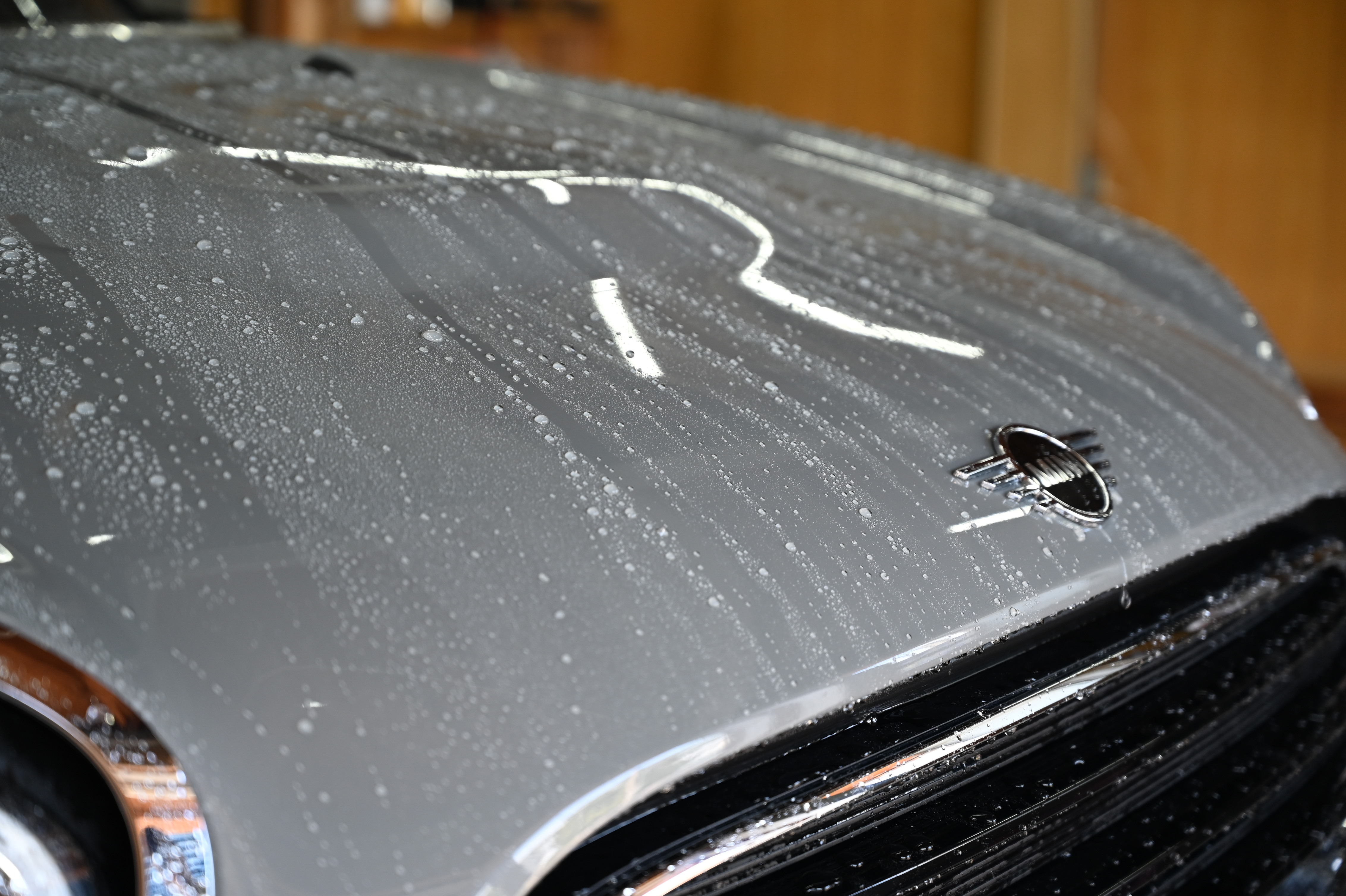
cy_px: 448
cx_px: 673
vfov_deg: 19.4
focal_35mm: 70
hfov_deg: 28.9
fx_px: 2616
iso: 500
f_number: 4
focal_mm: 70
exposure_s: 1/125
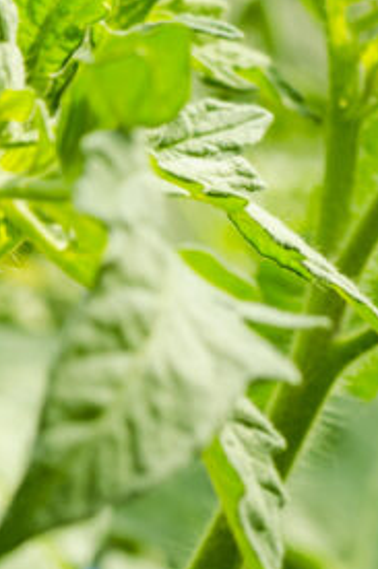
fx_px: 4395
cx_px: -130
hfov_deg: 4.9
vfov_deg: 7.3
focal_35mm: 278
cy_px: 880
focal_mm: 50
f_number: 7.1
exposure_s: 1/200
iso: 200
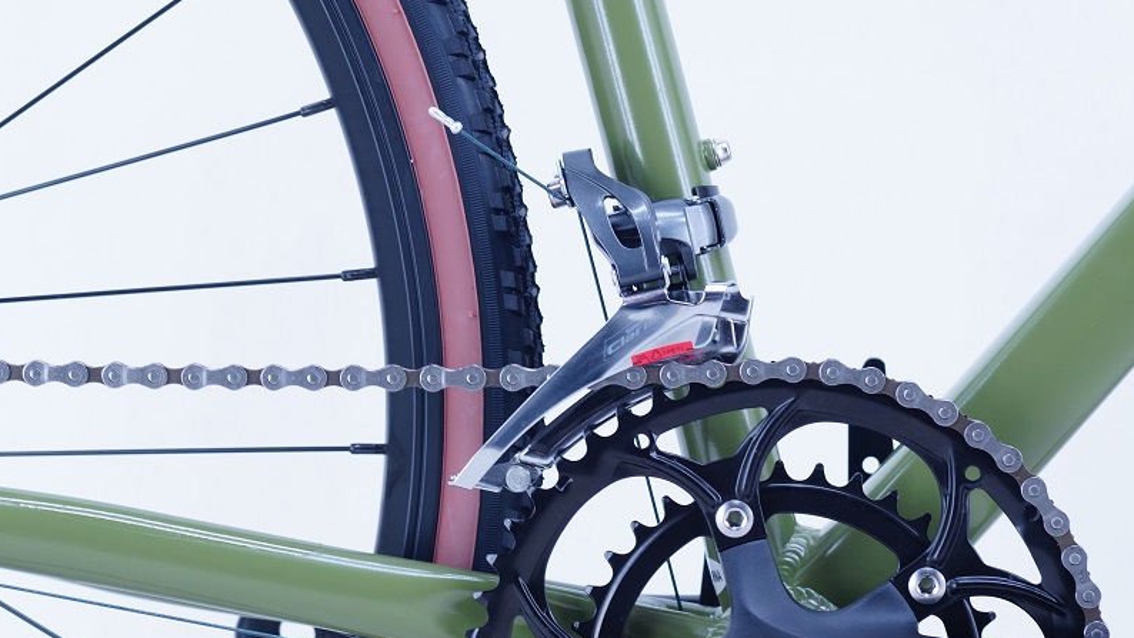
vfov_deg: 9.0
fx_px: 4046
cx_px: 566
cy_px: 332
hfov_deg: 16.0
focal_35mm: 135
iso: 400
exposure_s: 1/40
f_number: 5.6
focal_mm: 85
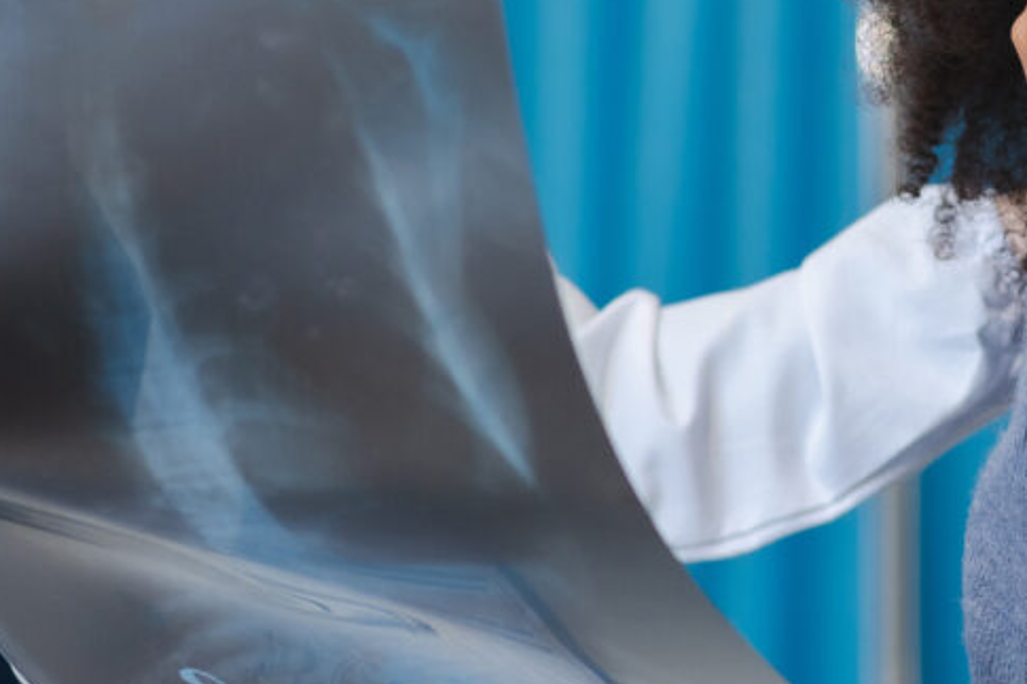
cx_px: 906
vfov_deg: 4.8
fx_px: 8127
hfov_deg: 7.2
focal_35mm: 285
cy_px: 121
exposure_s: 1/250
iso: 400
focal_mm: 85
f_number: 2.5
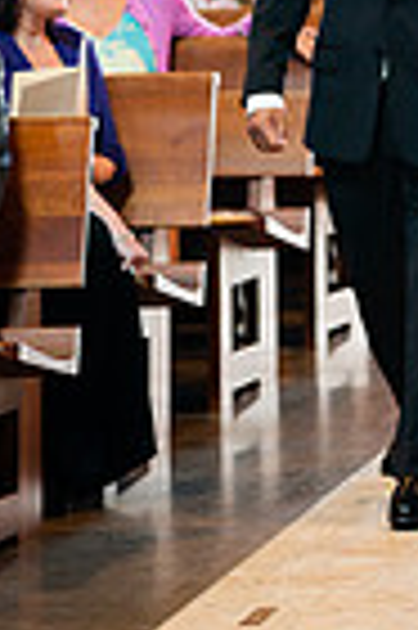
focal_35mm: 273
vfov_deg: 7.5
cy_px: -140
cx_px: 656
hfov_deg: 5.0
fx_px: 4766
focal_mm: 85
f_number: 1.4
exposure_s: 1/200
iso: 640
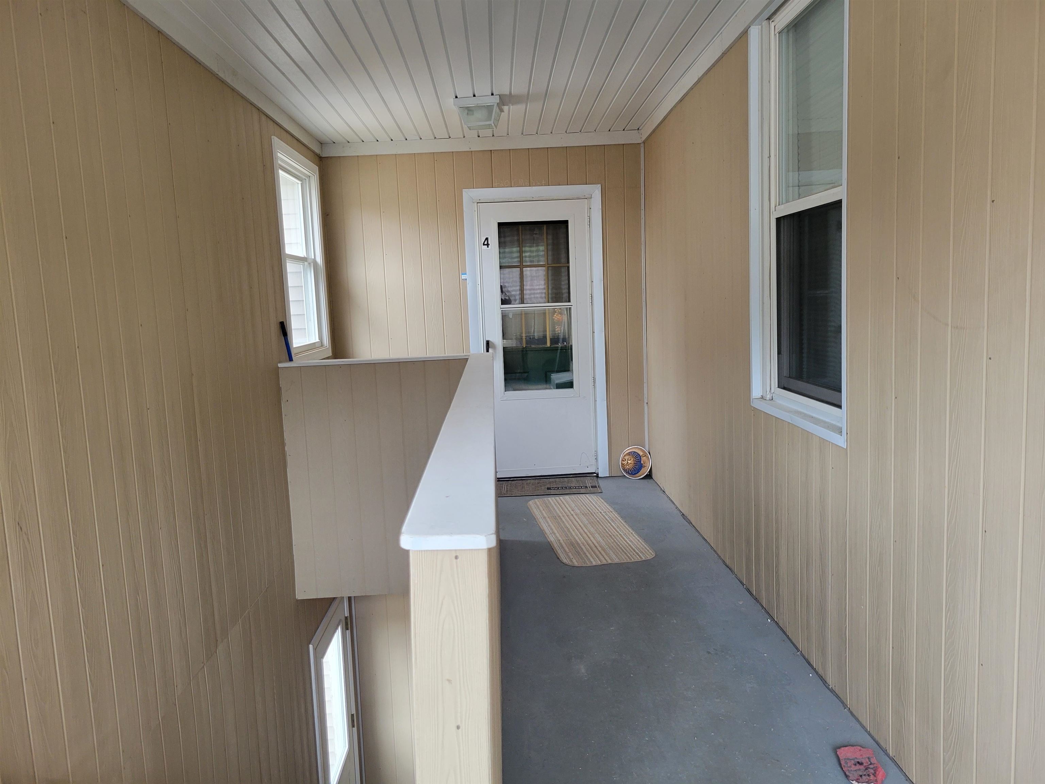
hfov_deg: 67.3
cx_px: 522
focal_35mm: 26
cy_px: 392
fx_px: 785
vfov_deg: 53.1
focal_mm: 5.4
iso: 160
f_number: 1.8
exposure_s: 1/120
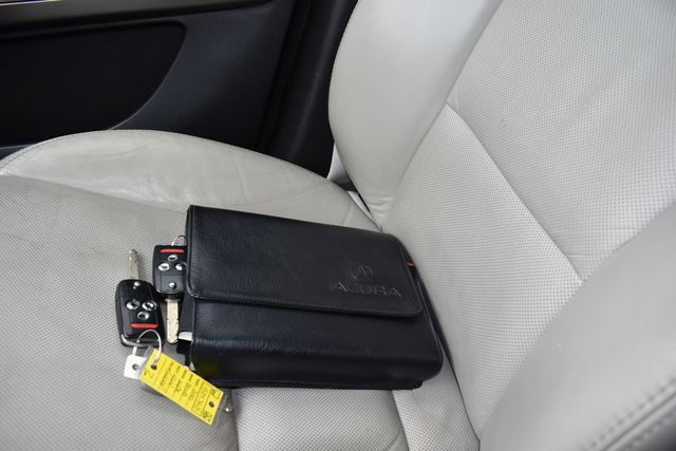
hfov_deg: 67.4
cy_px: 226
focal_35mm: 27
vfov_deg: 48.0
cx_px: 338
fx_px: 507
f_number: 5
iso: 320
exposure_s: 1/200
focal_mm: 18
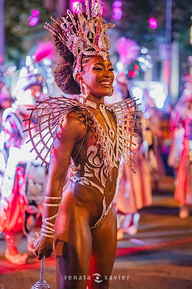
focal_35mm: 50
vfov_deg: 39.6
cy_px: 144
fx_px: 400
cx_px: 96
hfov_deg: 27.0
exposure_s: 1/250
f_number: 1.2
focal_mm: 50
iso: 6400
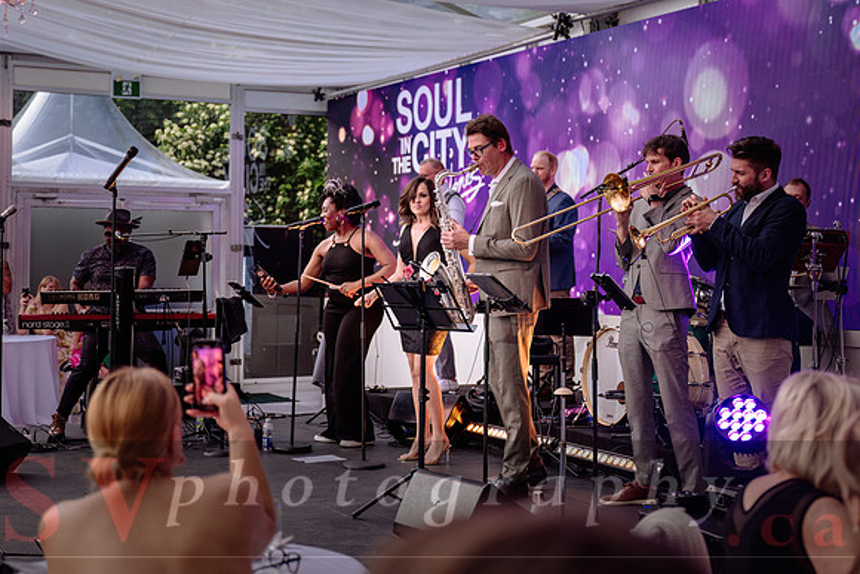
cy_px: 242
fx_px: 1327
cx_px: 452
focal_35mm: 56
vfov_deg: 24.4
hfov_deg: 35.9
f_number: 2.8
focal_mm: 48
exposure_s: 1/250
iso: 500
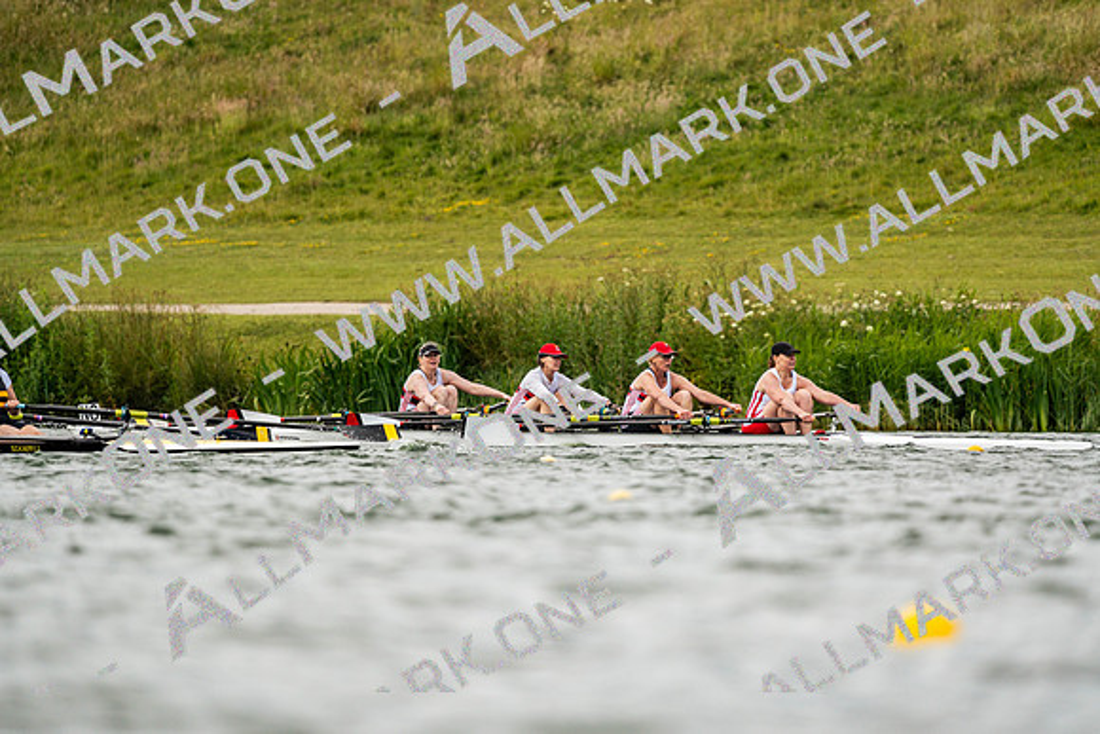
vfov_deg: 2.3
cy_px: 367
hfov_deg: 3.4
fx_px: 18337
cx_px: 550
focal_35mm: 600
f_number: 6.3
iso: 500
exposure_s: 1/2000
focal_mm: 600
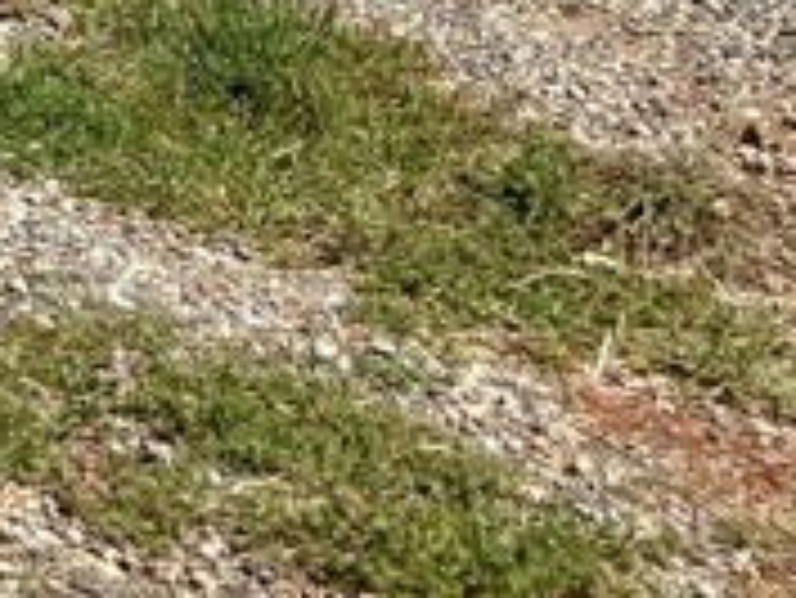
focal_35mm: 150
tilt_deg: -0.9
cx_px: -962
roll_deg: +1.7
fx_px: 3452
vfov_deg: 8.9
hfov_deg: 11.4
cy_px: -877
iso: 50
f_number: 1.6
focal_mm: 5.96
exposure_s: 1/4065
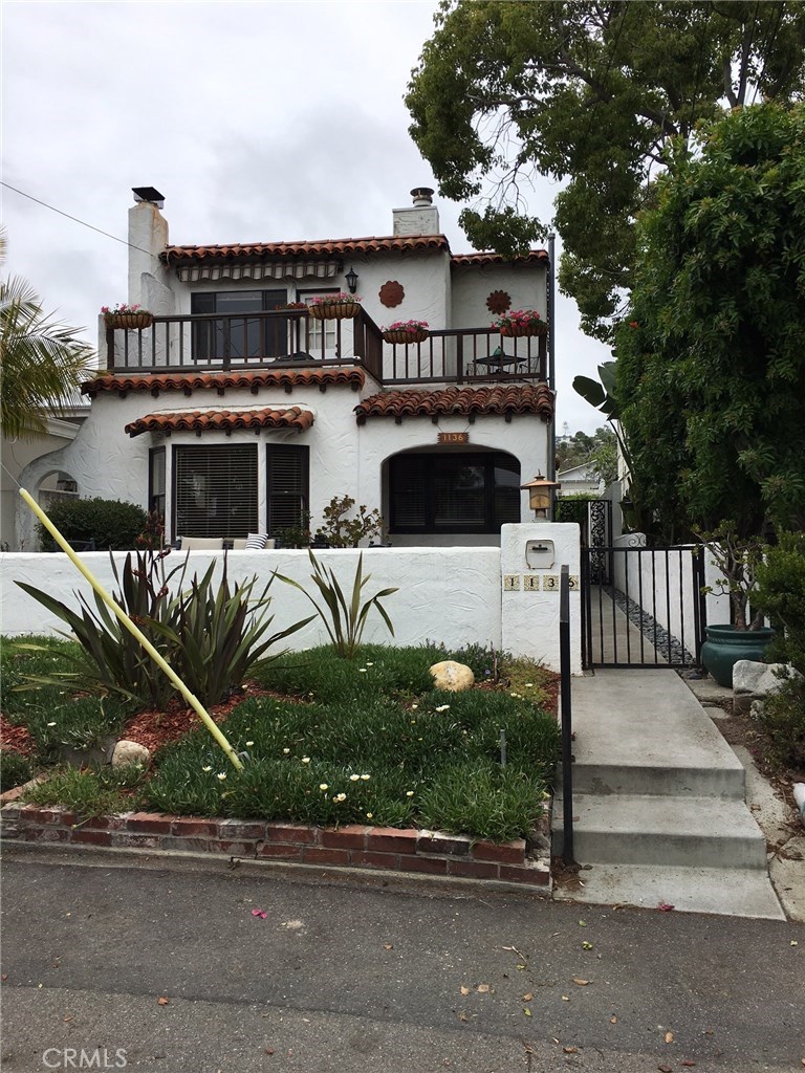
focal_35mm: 29
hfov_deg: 48.2
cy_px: 536
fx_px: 899
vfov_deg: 61.7
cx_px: 402
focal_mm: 4.15
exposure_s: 1/2137
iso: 25
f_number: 2.2
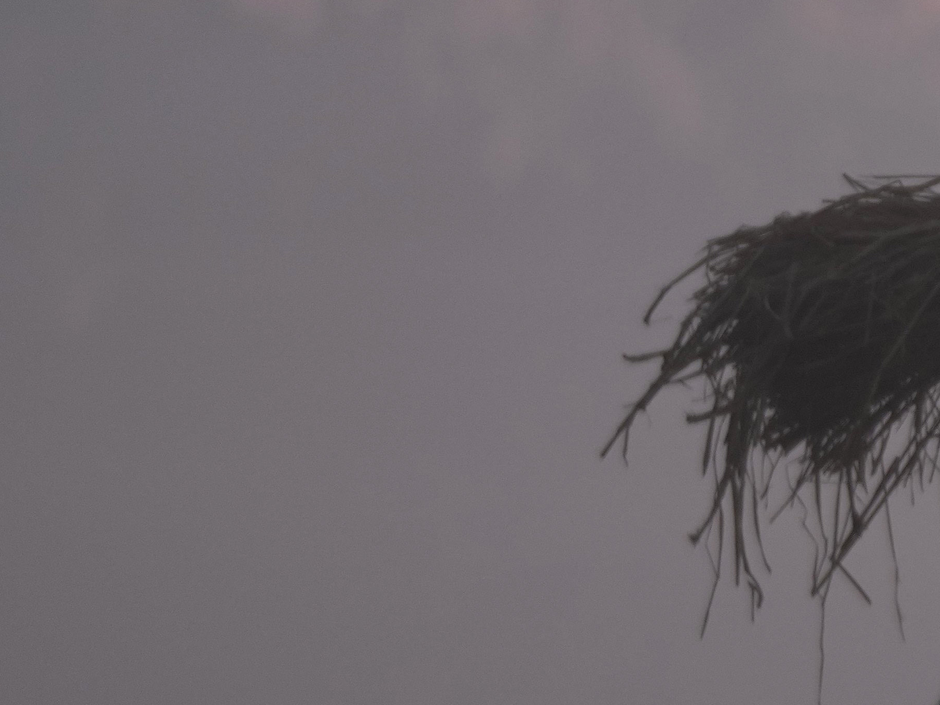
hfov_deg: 2.7
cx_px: 1699
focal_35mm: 729
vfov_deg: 2.0
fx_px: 19796
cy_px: 351
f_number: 2.8
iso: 400
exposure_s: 1/1600
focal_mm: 159
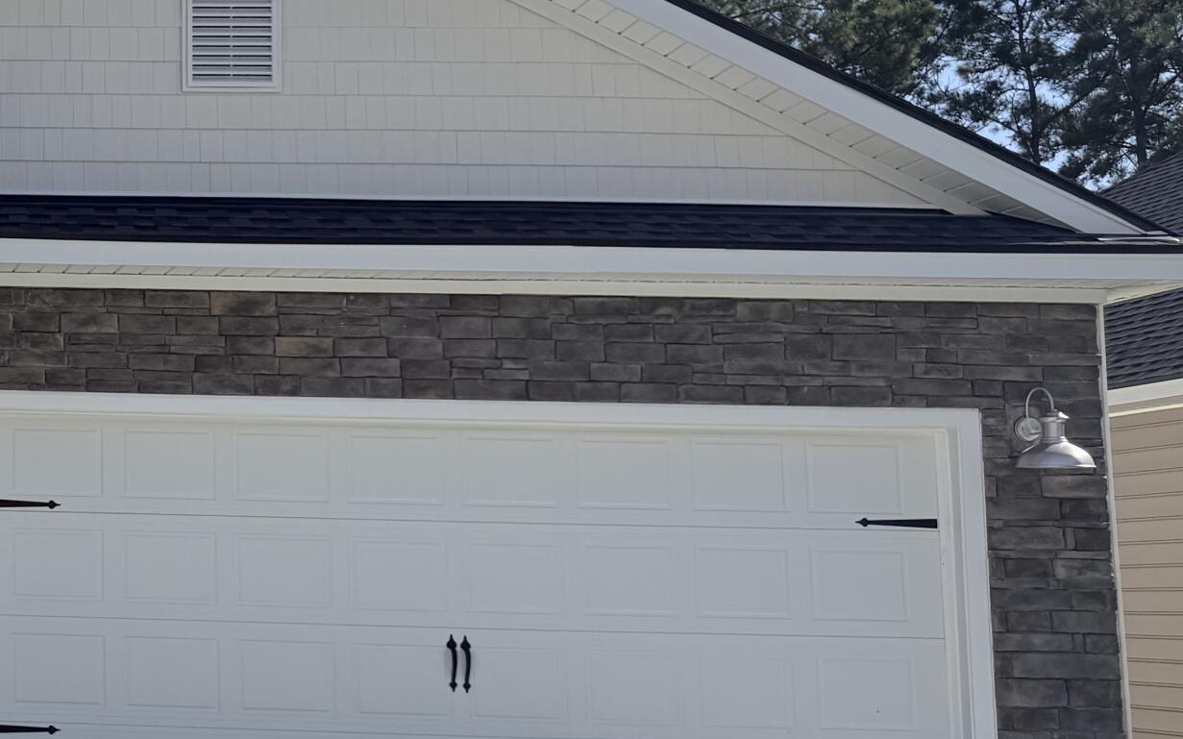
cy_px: 318
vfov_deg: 20.9
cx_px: -234
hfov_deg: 28.7
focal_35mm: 62
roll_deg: -0.8
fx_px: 1999
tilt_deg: +7.3
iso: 80
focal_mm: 6.76
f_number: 1.78
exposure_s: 1/8130
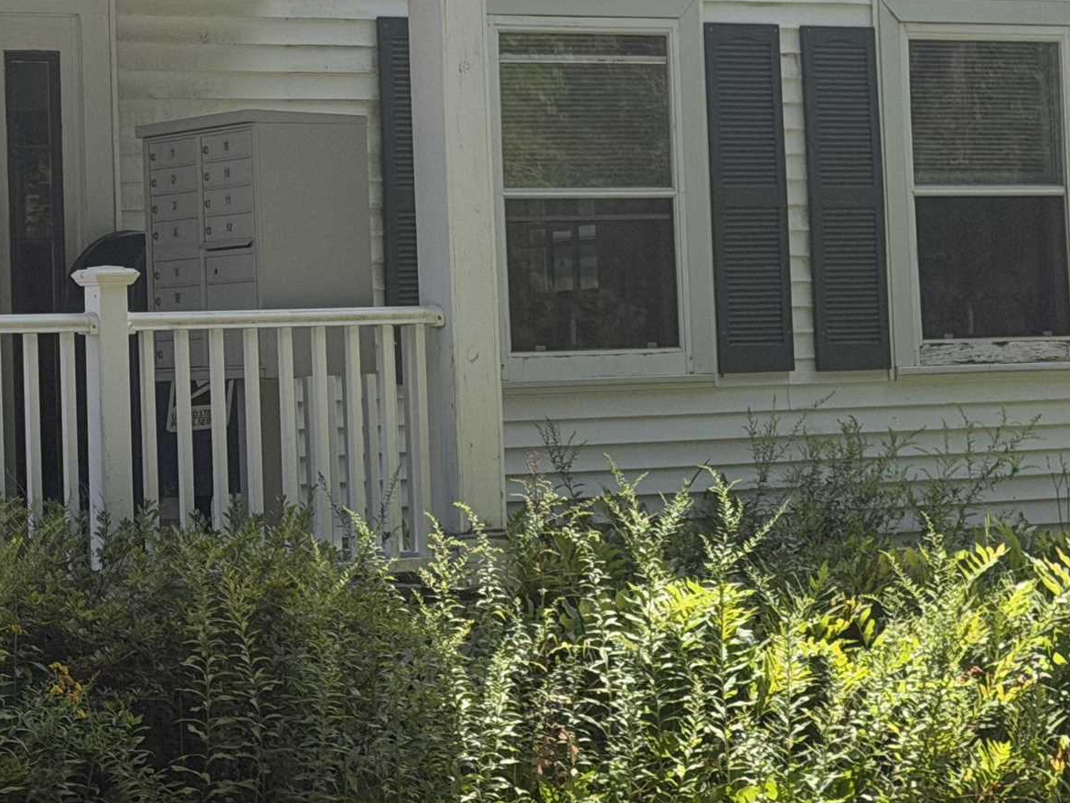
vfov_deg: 11.7
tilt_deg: +2.7
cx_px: 200
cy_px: 108
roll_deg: +2.0
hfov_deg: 15.5
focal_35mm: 126
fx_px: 3896
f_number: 1.78
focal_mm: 6.76
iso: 100
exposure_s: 1/5587
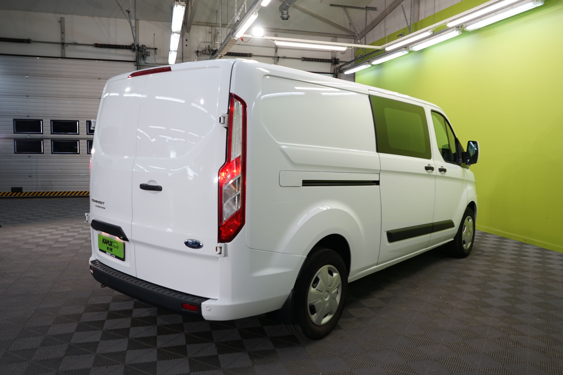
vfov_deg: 43.6
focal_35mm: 30
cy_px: 188
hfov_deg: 61.9
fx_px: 469
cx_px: 282
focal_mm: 30
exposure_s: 1/30
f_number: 5.6
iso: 320
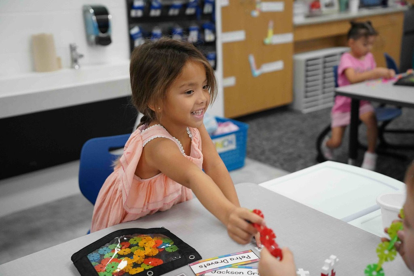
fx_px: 483
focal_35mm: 42
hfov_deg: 46.4
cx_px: 207
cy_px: 138
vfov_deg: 31.9
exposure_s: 1/1600
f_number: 2.8
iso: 6400
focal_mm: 42
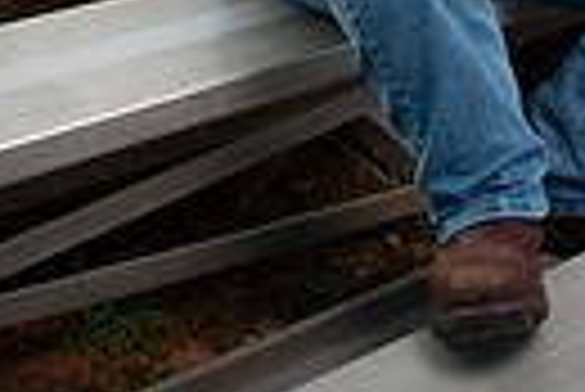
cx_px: 547
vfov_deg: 12.8
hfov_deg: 23.7
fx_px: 1350
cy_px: -541
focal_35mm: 83
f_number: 2.8
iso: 200
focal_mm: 24
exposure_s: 1/1600
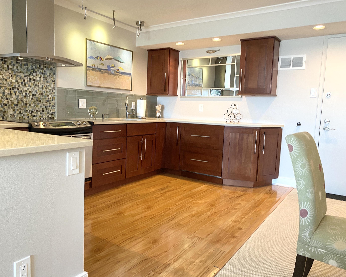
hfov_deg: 62.1
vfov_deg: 51.5
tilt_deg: -5.6
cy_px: 142
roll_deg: -2.1
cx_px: 160
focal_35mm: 28
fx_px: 287
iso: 80
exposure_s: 1/60
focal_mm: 4.25
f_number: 1.8
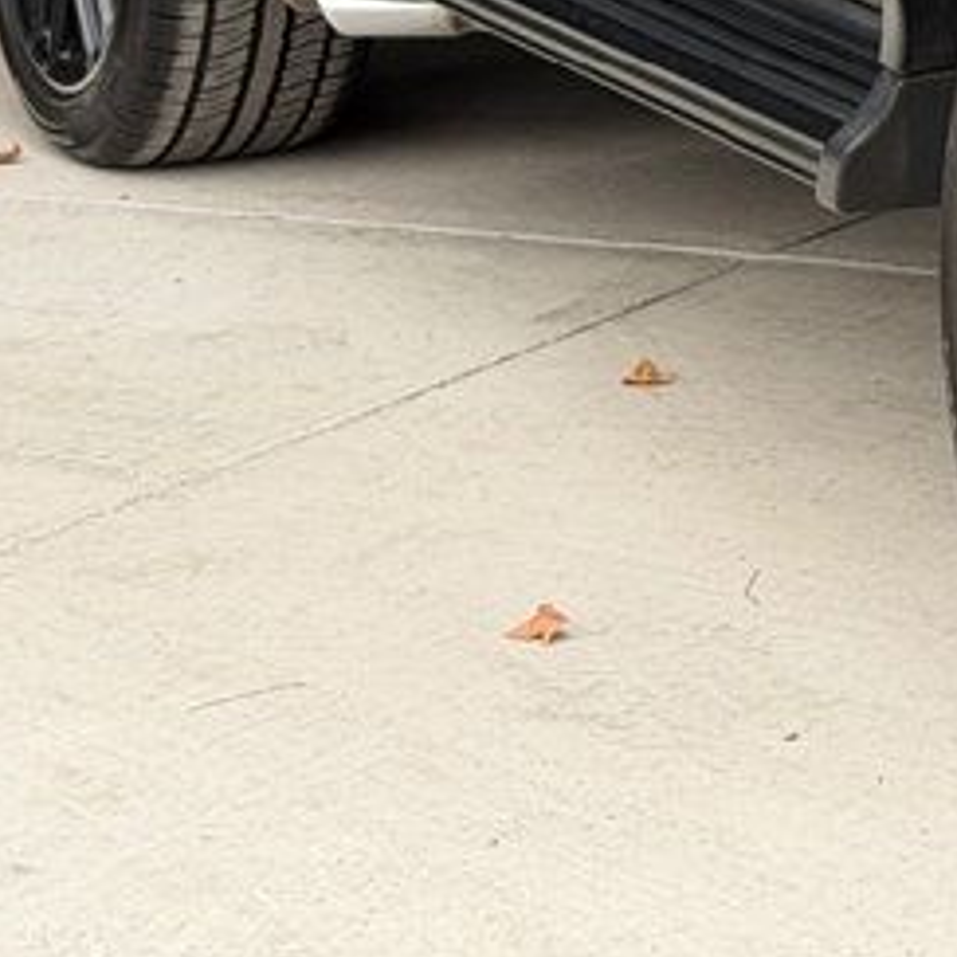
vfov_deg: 9.6
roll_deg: +0.4
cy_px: -471
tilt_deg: -4.2
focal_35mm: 178
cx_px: 1718
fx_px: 5567
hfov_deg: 9.4
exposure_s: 1/121
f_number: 1.78
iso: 80
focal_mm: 6.76
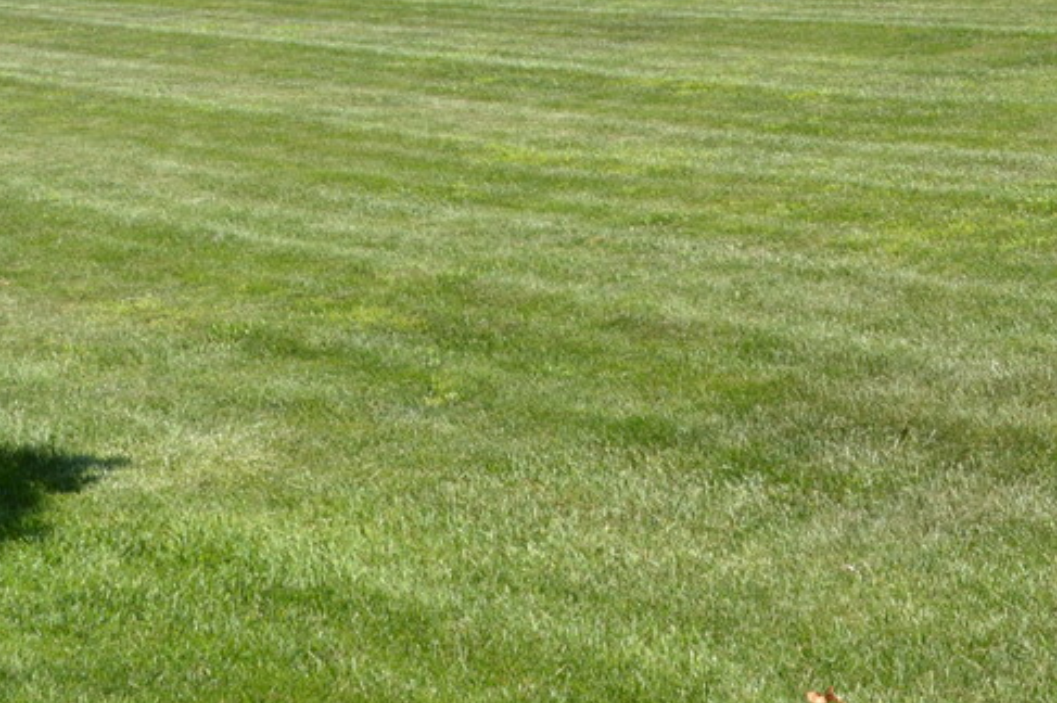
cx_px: 564
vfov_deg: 14.6
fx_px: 2641
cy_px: -174
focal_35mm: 90
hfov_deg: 22.6
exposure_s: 1/200
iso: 100
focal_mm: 18
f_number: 7.1
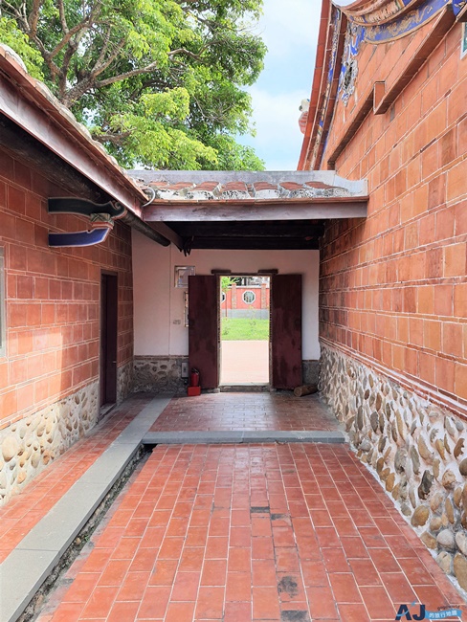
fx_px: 467
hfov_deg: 53.1
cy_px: 311
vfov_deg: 67.3
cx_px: 234
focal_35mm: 26
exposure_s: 1/654
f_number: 1.7
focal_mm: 4.32
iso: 50
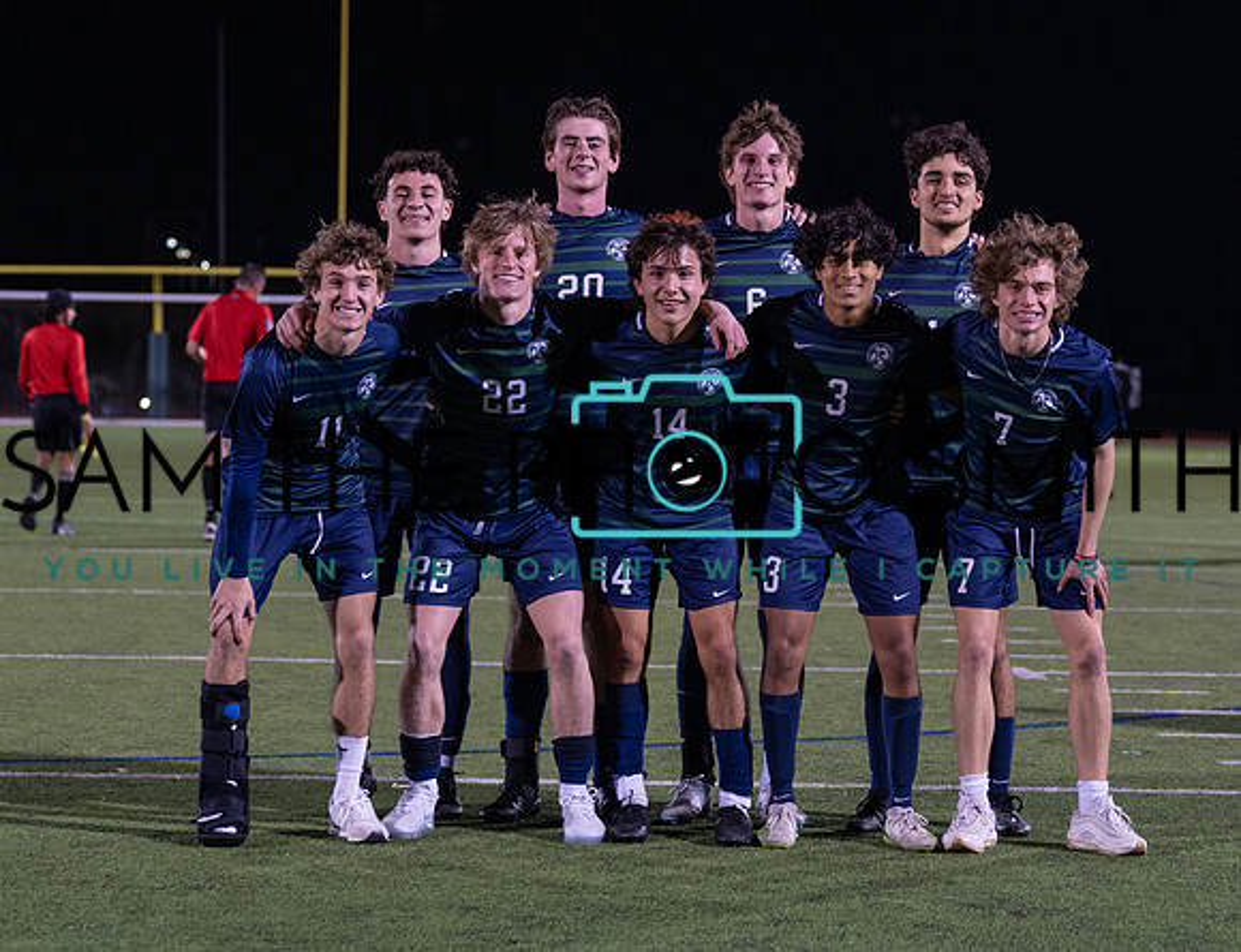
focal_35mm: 103
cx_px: 579
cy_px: 422
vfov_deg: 14.5
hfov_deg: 18.8
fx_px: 3740
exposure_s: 1/320
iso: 1600
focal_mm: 70
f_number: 2.8
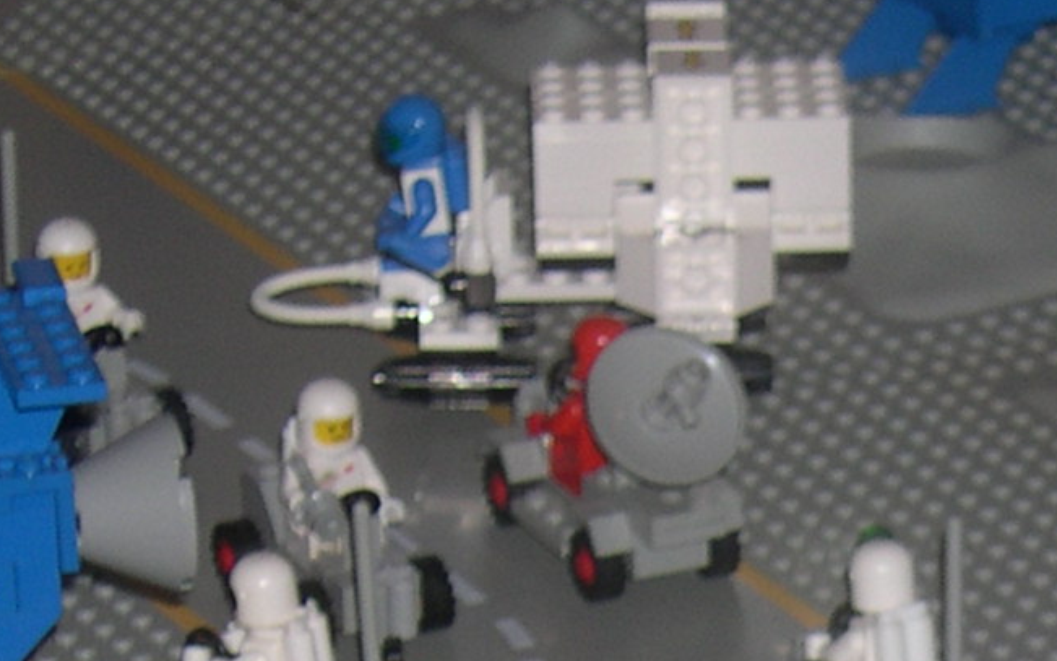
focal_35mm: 248
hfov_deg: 8.4
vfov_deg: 5.2
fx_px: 7145
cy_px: 1322
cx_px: 1107
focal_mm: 14.2
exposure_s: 1/60
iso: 100
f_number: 3.7
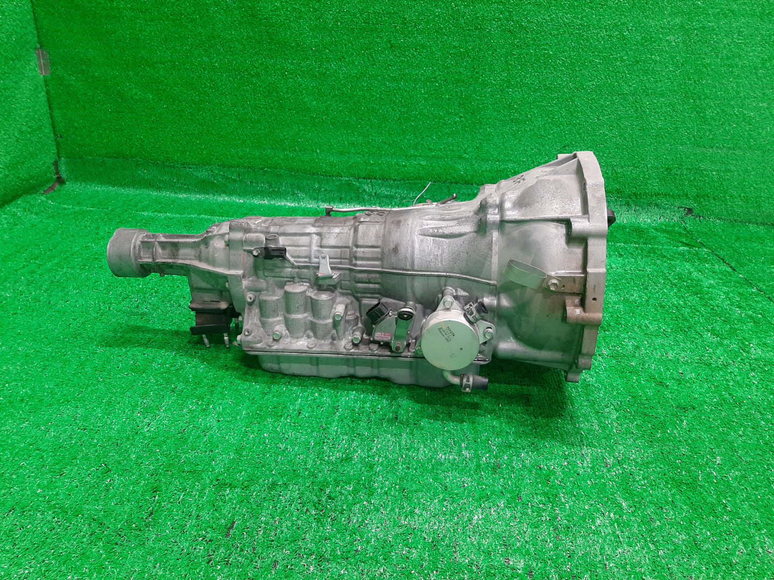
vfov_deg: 53.1
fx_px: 581
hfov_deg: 67.3
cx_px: 387
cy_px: 290
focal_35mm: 26
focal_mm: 3.93
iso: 140
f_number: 1.7
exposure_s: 1/50
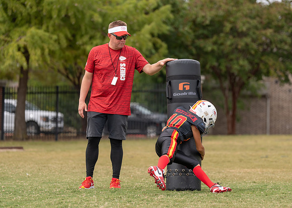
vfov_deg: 9.7
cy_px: 99
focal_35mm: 148
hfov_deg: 13.6
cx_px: 150
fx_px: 1228
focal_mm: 129
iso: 100
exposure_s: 1/1600
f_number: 2.8
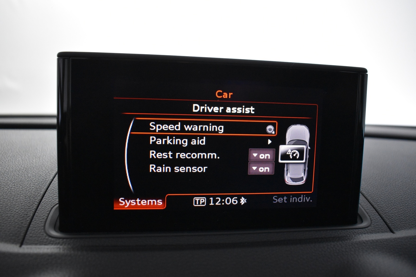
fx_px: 312
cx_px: 208
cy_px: 138
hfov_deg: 67.4
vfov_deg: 47.9
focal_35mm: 27
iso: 3200
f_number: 3.5
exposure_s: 1/60
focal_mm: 18
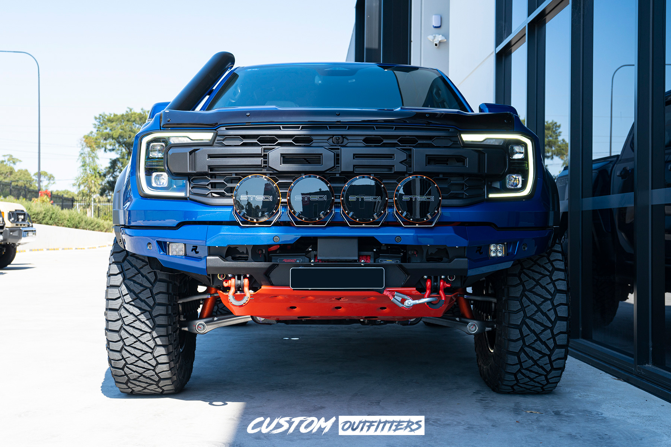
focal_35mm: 34
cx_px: 336
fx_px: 634
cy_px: 224
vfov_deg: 38.9
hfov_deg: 55.8
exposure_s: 1/80
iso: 100
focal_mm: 34
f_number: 5.6
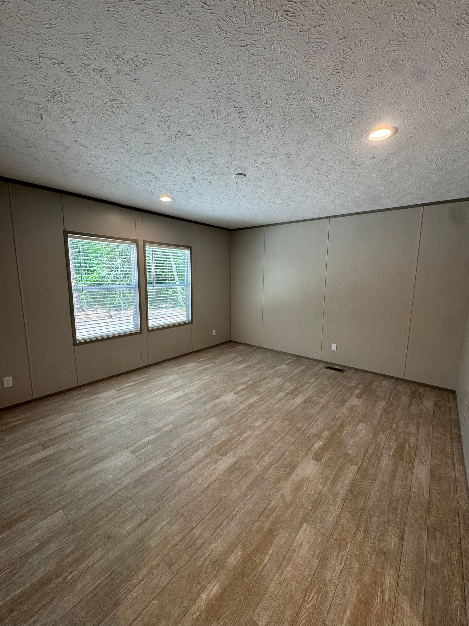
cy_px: 313
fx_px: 253
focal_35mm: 14
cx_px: 234
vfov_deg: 102.1
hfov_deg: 85.7
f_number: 2.2
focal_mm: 2.22
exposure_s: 1/120
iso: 125
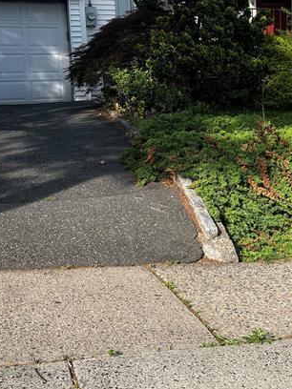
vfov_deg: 38.7
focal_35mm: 49
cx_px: 216
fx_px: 551
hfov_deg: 29.3
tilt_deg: -6.5
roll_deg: +2.4
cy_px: 152
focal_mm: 5.1
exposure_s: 1/913
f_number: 1.6
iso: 50
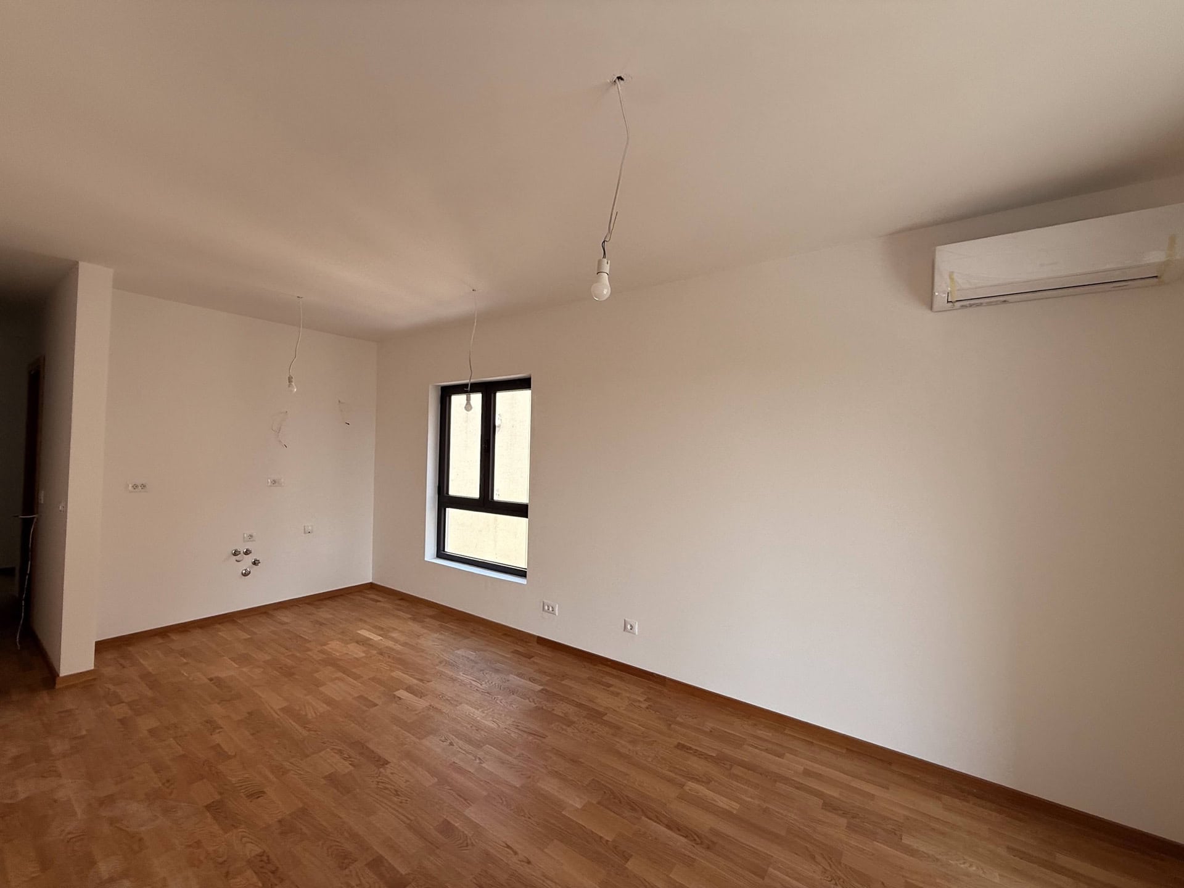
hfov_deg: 102.1
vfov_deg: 85.7
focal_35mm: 14
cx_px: 592
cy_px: 444
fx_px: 479
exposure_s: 1/256
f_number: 2.2
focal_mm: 2.2
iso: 64
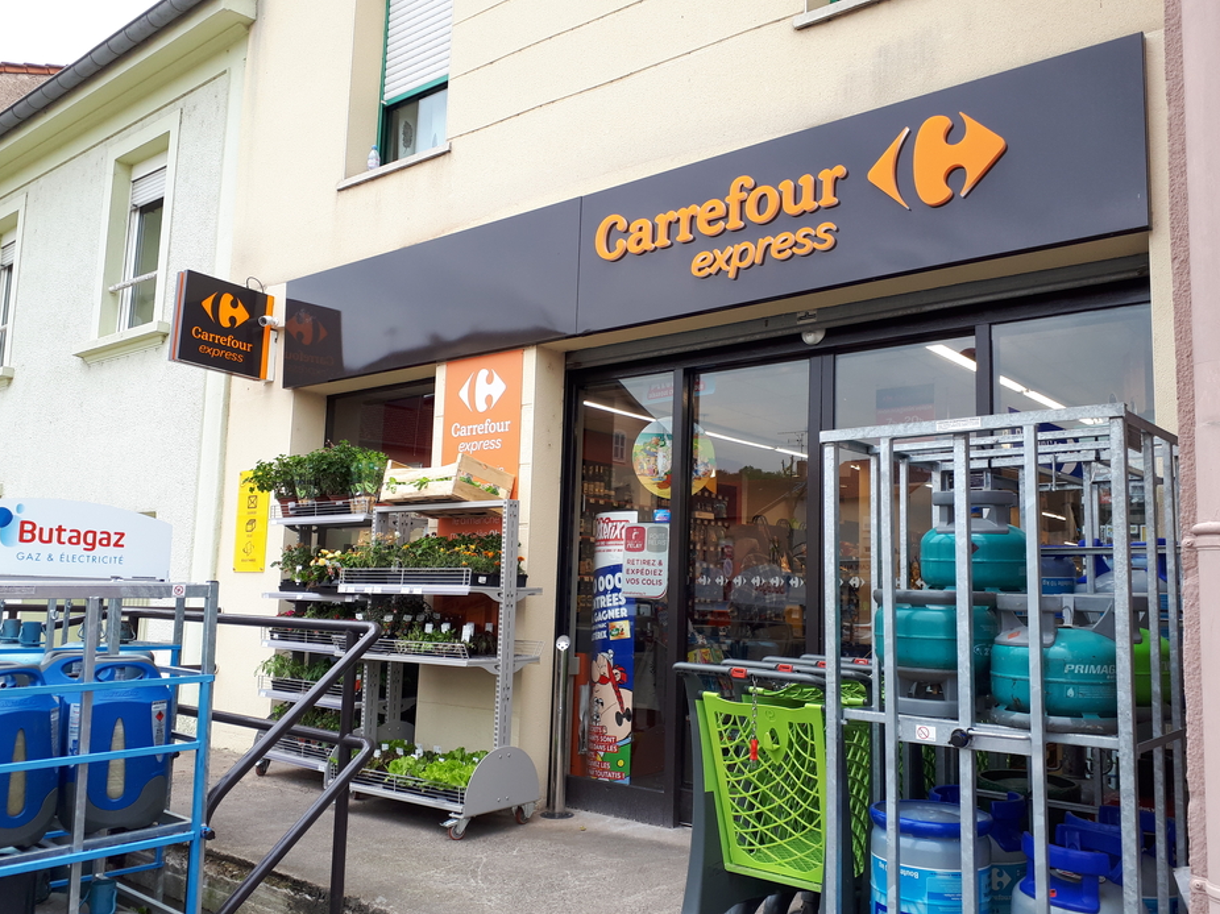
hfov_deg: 63.5
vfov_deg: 49.7
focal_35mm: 28
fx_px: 987
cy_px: 456
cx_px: 613
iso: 40
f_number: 1.9
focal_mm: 3.6
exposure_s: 1/189
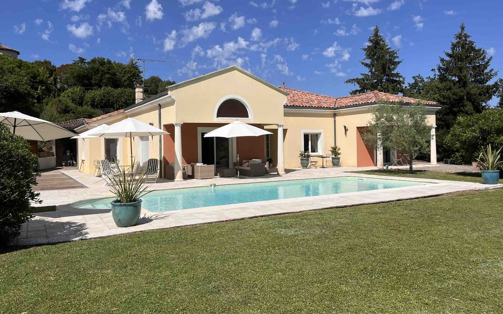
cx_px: 251
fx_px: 384
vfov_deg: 44.5
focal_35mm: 28
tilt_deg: +0.5
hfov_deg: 66.5
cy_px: 140
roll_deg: +1.2
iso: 50
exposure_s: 1/7353
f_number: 1.6
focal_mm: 5.1
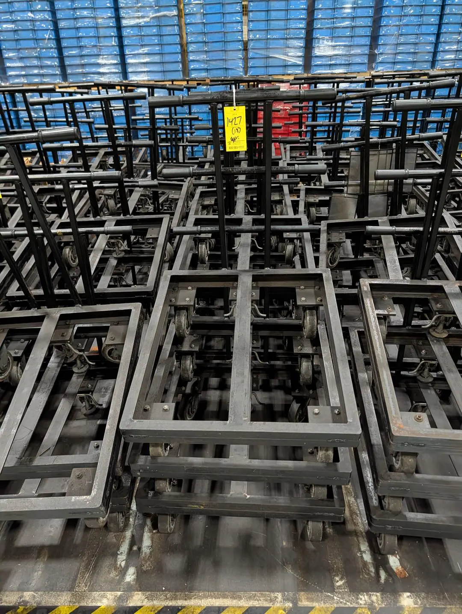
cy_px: 307
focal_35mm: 24
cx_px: 231
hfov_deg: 56.9
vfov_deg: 71.5
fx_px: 426
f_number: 1.68
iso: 1376
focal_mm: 6.9
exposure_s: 1/107
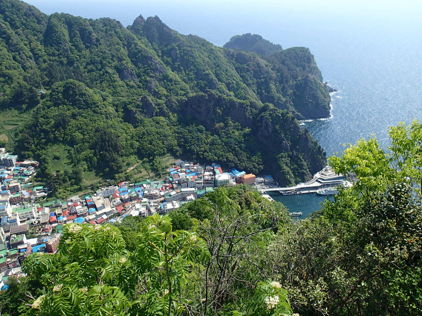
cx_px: 211
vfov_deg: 54.9
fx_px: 305
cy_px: 158
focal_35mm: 25
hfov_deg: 69.4
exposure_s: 1/1000
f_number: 2.8
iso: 100
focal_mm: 4.5
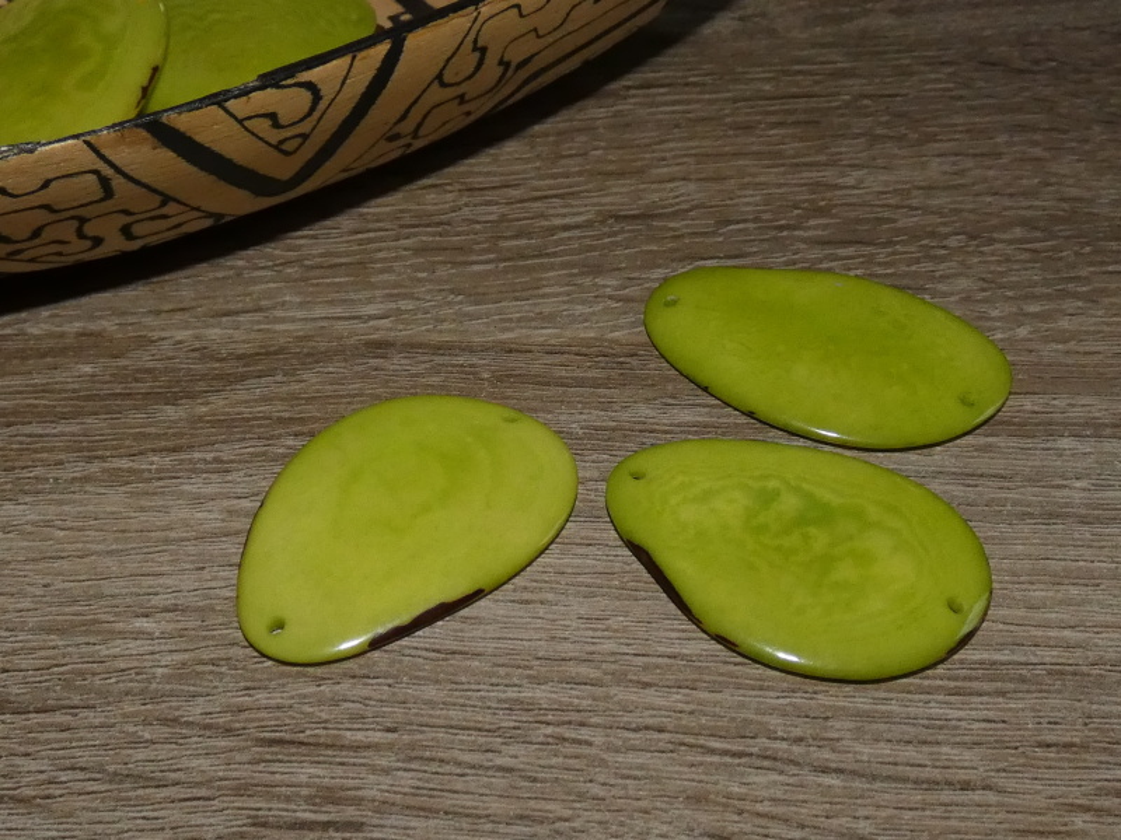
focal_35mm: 20
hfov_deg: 81.7
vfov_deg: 66.0
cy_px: 420
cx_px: 560
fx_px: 648
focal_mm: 3.6
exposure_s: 1/60
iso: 400
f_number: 2.8
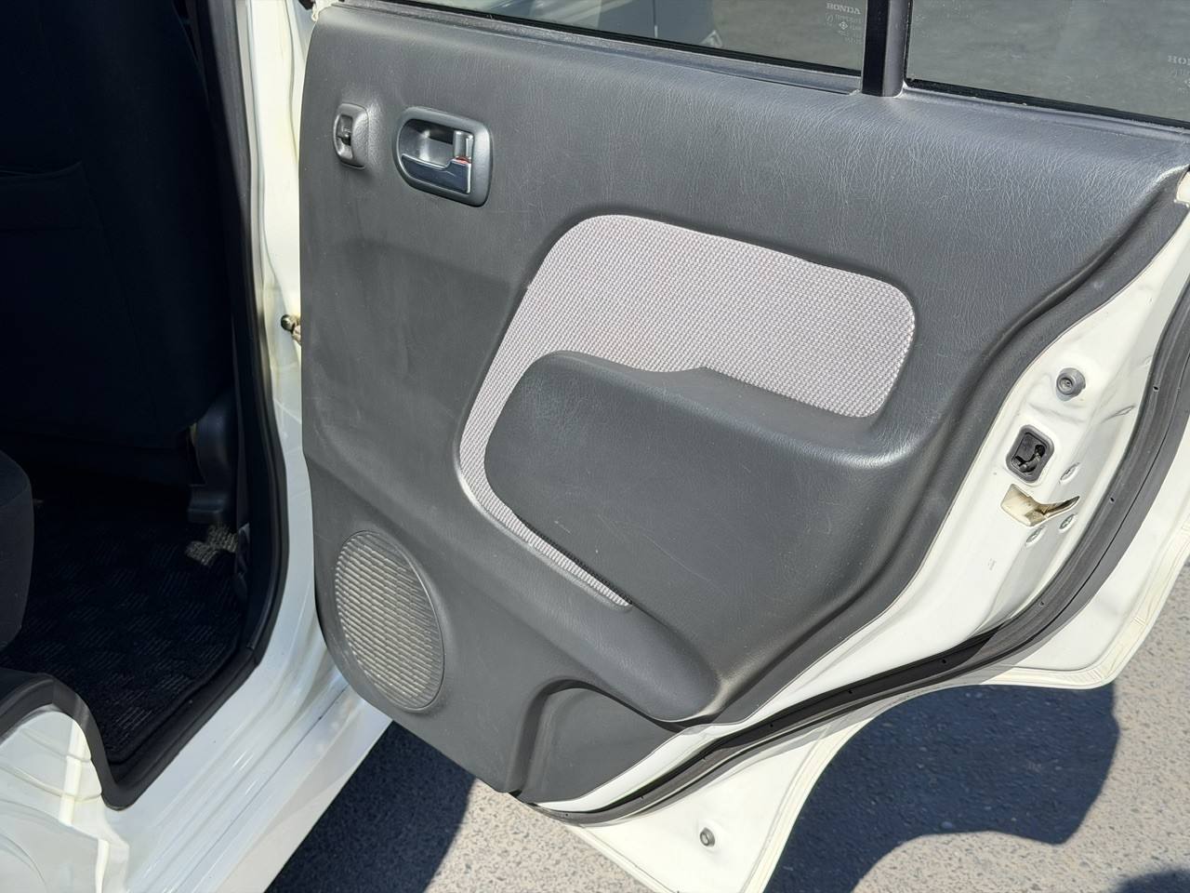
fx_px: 1650
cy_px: 446
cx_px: 595
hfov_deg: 39.7
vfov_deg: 30.3
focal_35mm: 48
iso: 64
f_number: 1.78
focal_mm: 6.76
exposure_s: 1/1185
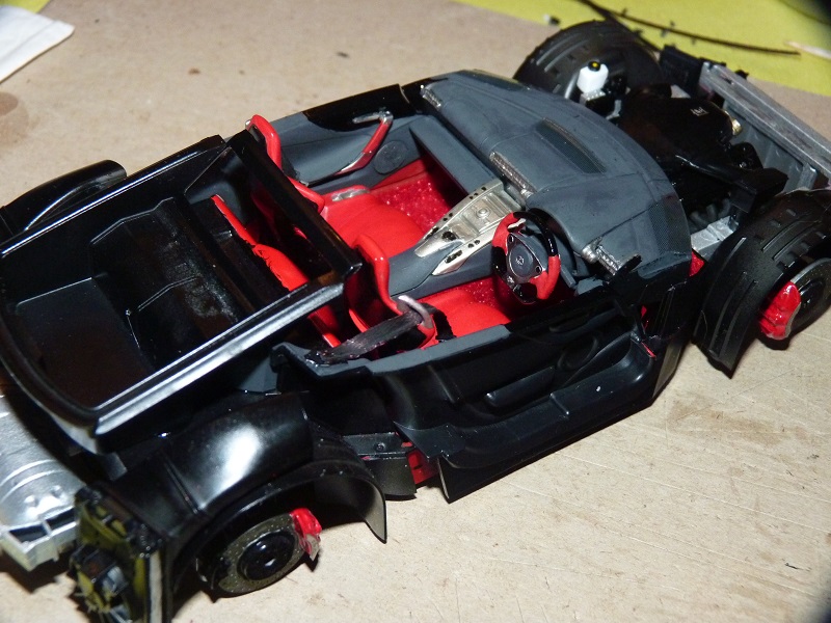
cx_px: 416
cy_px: 312
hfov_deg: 38.2
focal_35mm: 50
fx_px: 1200
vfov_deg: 29.1
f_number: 3.2
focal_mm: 9
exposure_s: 1/60
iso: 400
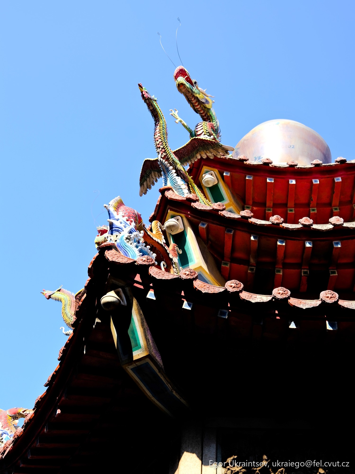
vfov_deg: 40.4
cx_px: 178
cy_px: 237
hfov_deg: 30.9
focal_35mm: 47
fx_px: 643
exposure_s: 1/170
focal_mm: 59.7
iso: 100
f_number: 5.2
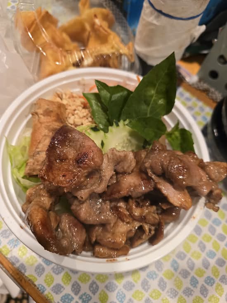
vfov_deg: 73.9
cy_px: 152
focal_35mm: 23
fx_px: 201
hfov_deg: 58.9
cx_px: 114
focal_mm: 6.3
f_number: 1.7
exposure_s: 1/60
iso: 640
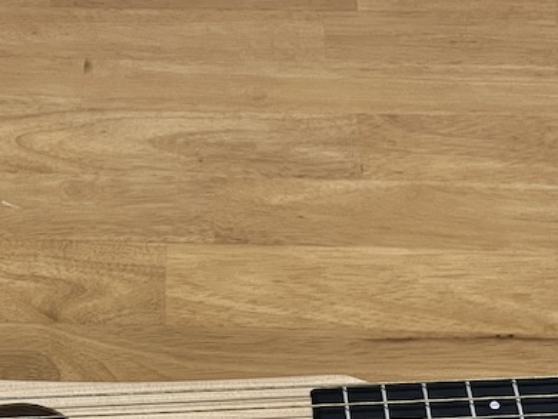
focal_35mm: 80
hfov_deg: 23.8
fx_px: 1290
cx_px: 59
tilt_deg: -61.7
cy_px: 592
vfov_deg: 17.0
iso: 80
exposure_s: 1/60
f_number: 1.6
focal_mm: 5.1
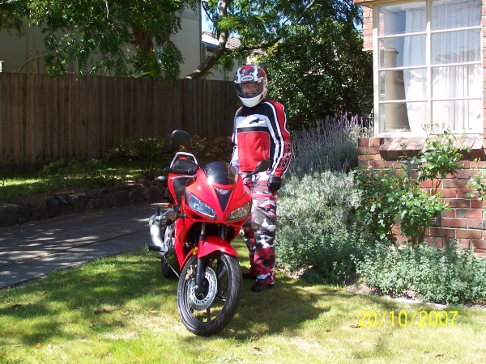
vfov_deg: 26.1
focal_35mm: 56
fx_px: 786
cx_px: 243
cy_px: 182
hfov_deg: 34.3
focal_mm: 9.3
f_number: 3.2
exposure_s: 1/250
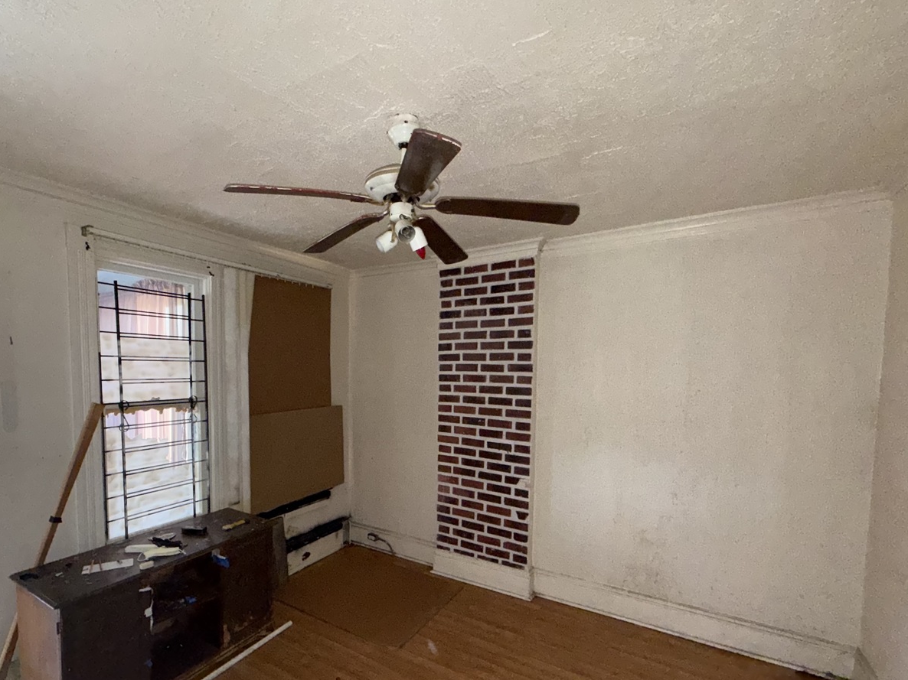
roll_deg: -0.8
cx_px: 389
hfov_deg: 90.4
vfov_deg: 74.1
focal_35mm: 17
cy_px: 399
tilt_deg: -3.2
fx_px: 446
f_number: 2.2
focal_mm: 2.22
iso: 800
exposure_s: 1/48
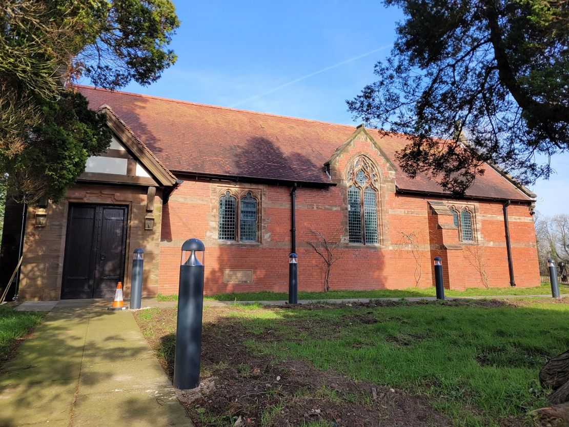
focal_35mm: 26
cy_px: 214
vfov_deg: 53.1
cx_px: 284
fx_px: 427
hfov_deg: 67.3
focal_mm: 5.4
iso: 40
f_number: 1.8
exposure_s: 1/942
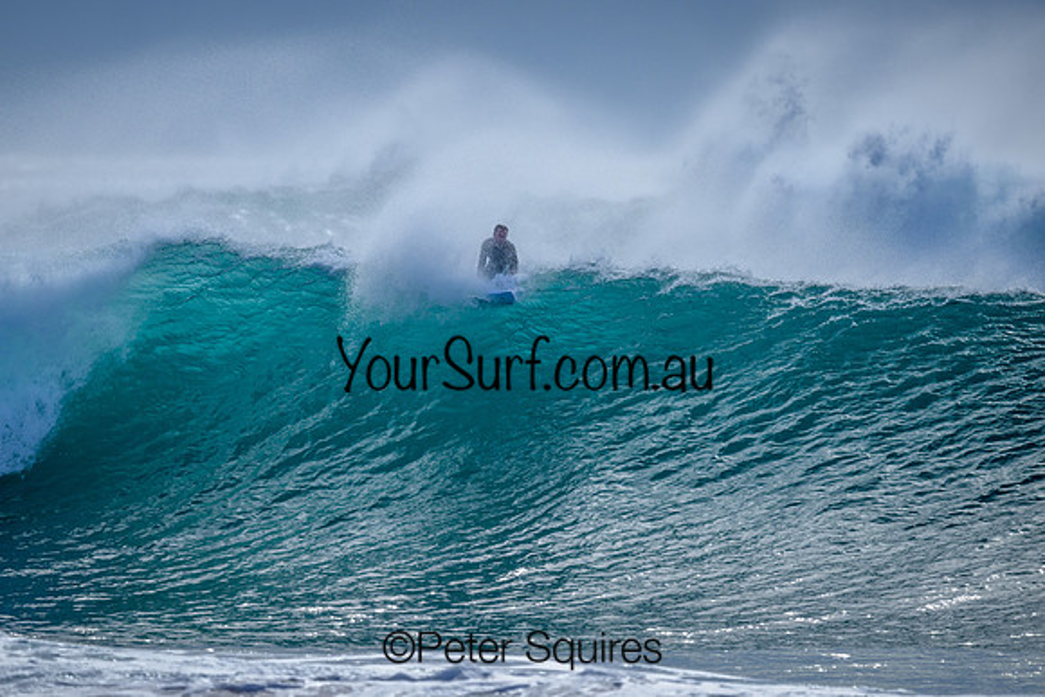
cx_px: 522
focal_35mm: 800
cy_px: 348
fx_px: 23227
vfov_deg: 1.7
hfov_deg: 2.6
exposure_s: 1/2000
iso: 280
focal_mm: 800
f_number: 6.3
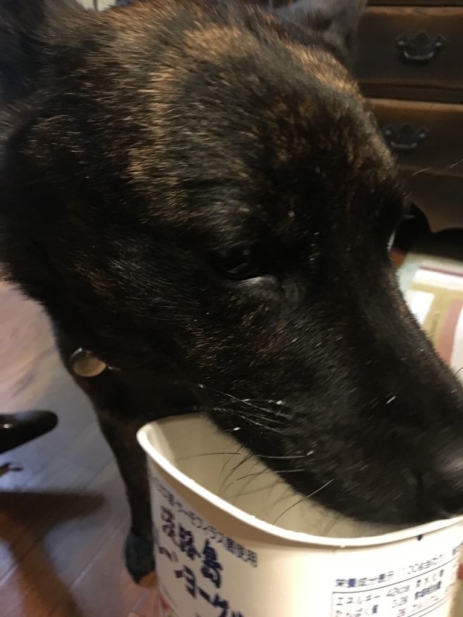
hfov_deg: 48.2
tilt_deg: -31.4
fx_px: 517
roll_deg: +0.9
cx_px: 232
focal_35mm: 29
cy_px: 308
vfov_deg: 61.7
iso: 320
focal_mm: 4.15
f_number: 2.2
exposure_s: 1/15
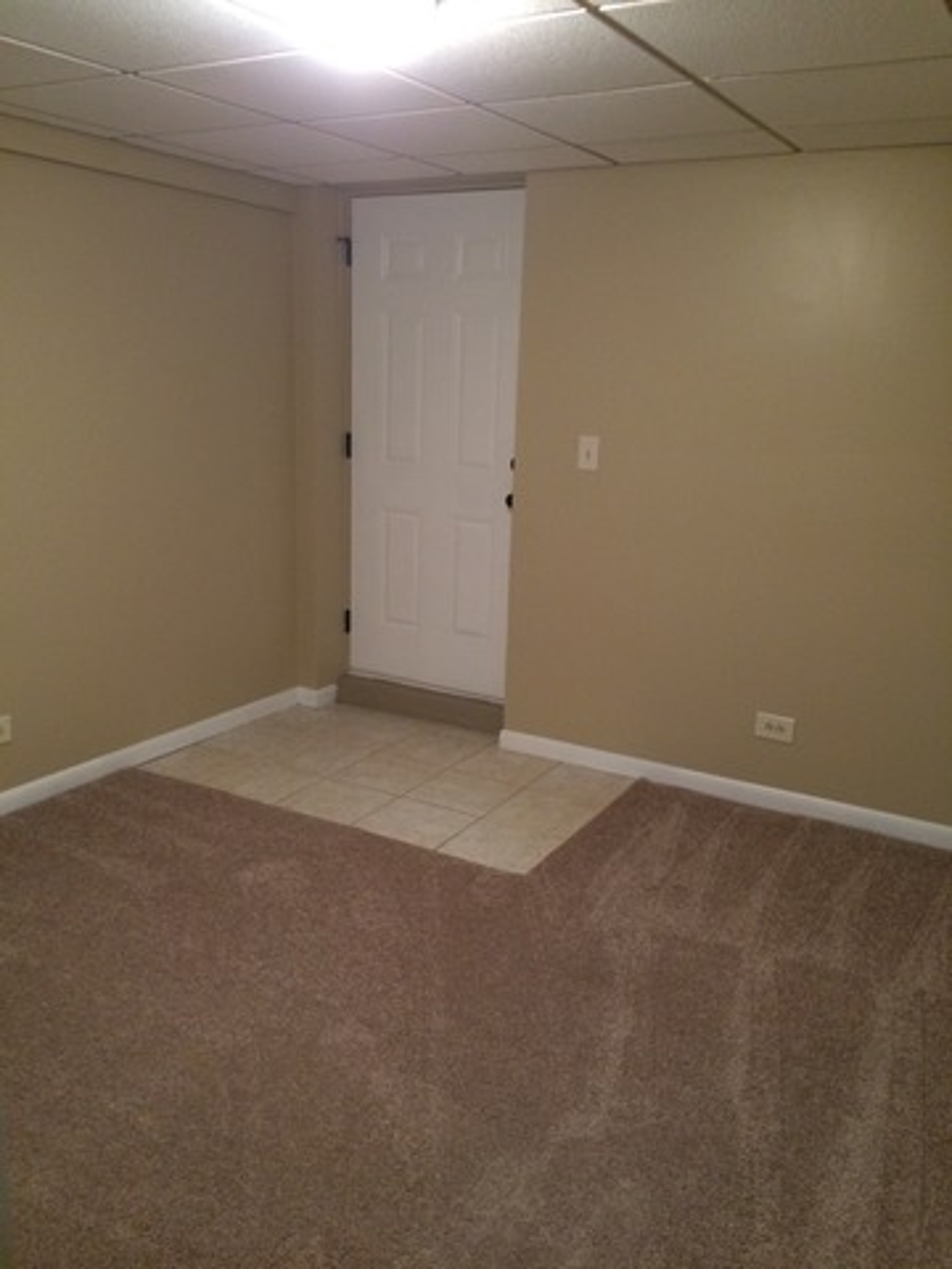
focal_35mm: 29
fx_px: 1063
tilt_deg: -14.4
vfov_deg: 61.7
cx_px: 476
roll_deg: -1.3
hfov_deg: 48.2
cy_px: 634
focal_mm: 4.15
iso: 250
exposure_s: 1/20
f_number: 2.2
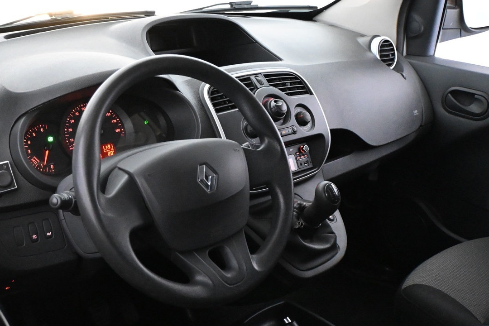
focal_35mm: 45
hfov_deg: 43.2
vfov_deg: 29.9
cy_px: 151
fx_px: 611
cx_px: 180
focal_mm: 20
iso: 7200
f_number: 3.8
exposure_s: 1/60
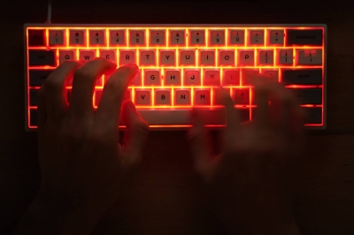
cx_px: 177
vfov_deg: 22.2
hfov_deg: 32.9
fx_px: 599
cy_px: 118
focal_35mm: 61
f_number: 4
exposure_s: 1/13
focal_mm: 61
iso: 6400
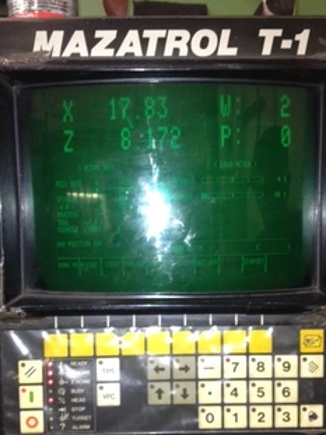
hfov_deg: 32.2
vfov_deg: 41.8
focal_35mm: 45
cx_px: 164
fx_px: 565
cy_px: 267
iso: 200
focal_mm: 4.28
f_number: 2.4
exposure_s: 1/16
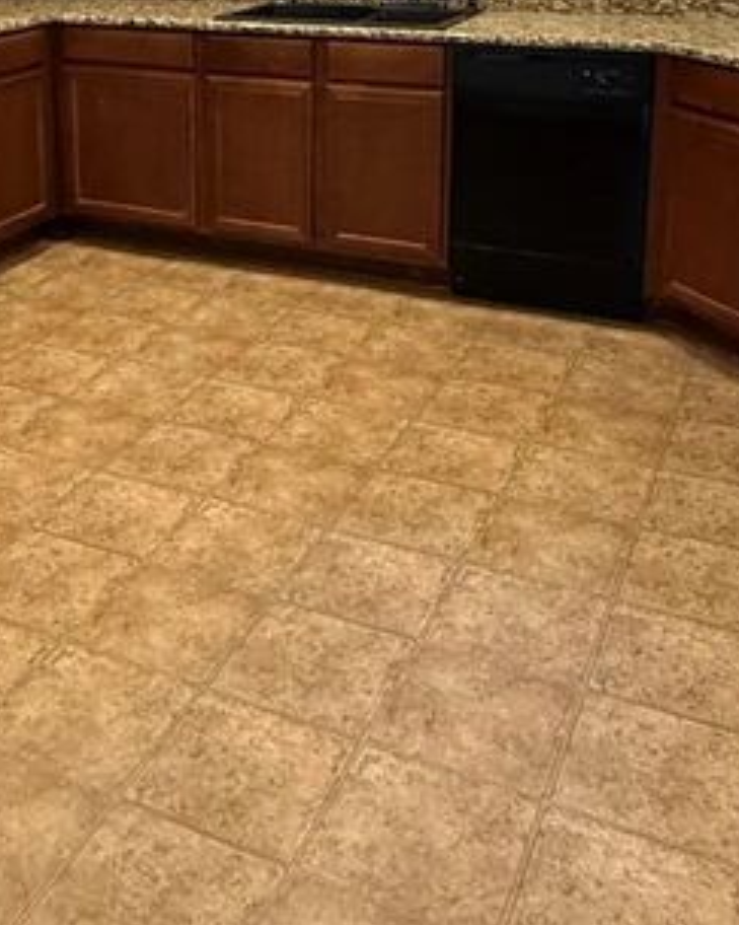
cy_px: 103
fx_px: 1258
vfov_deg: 37.8
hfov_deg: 32.1
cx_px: 176
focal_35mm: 46
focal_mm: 2.22
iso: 250
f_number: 2.2
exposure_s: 1/60
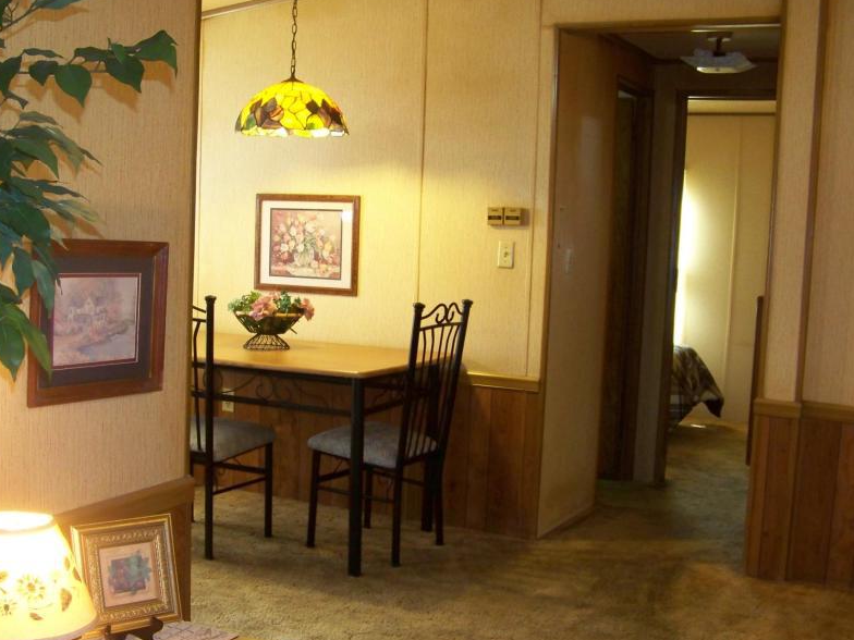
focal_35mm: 47
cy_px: 369
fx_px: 1160
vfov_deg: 30.8
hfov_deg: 40.3
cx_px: 351
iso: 200
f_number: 2.8
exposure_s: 1/30
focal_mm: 5.85
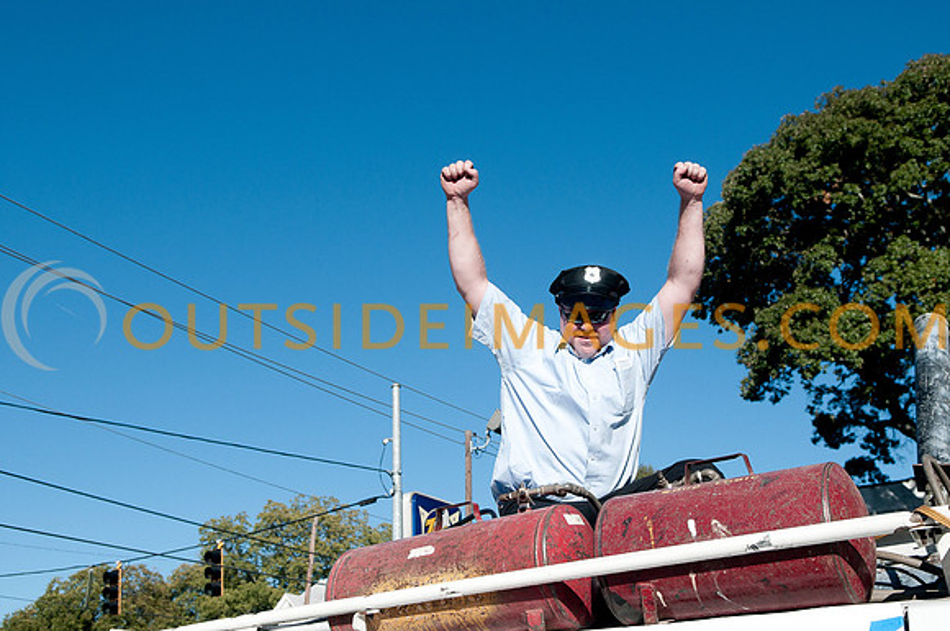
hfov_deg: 49.6
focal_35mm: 39
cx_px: 475
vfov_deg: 34.1
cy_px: 316
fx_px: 1028
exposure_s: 1/1250
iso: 250
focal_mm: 26
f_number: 5
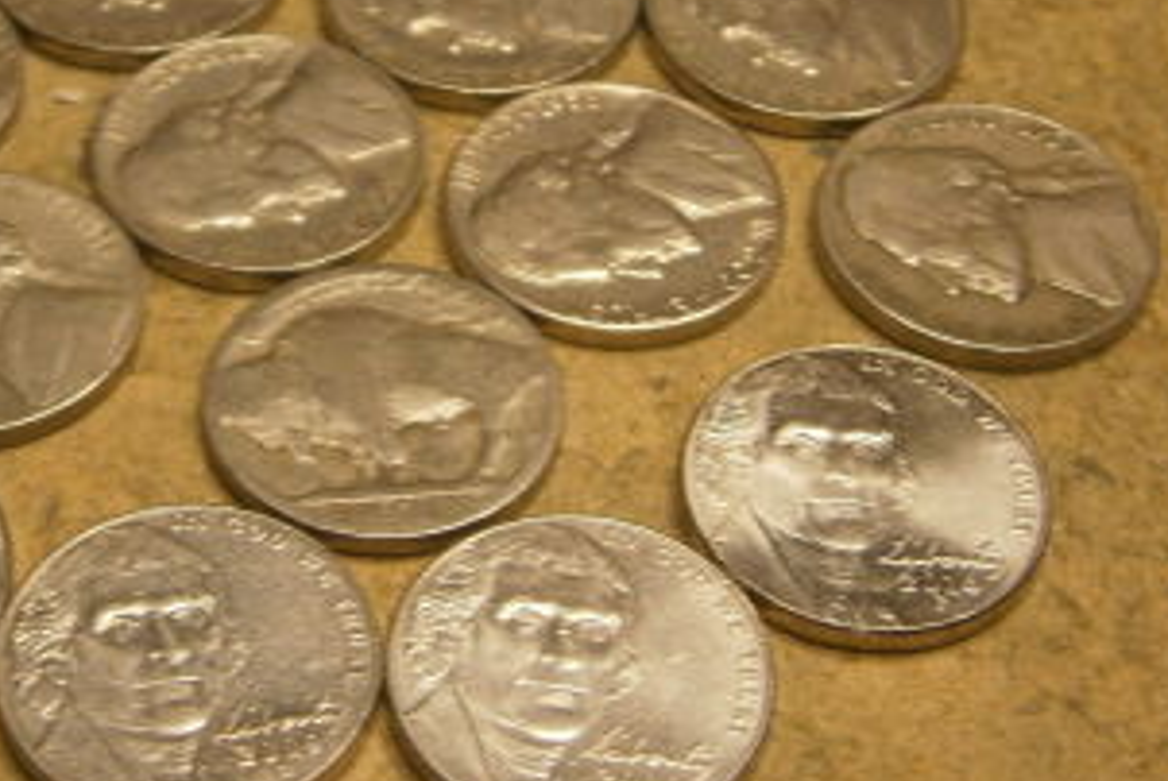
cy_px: 220
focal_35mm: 97
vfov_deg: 14.1
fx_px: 3150
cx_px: 340
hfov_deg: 20.9
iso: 125
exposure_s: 1/40
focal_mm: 8.3
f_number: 3.4
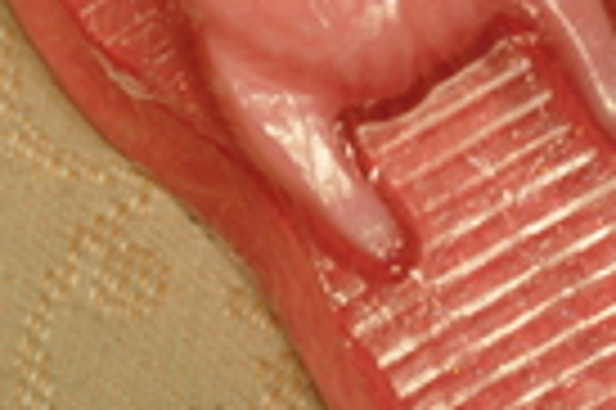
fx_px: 4050
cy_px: 115
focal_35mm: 237
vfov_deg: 5.8
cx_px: 27
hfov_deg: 8.7
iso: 400
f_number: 5.6
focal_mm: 48
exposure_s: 1/6
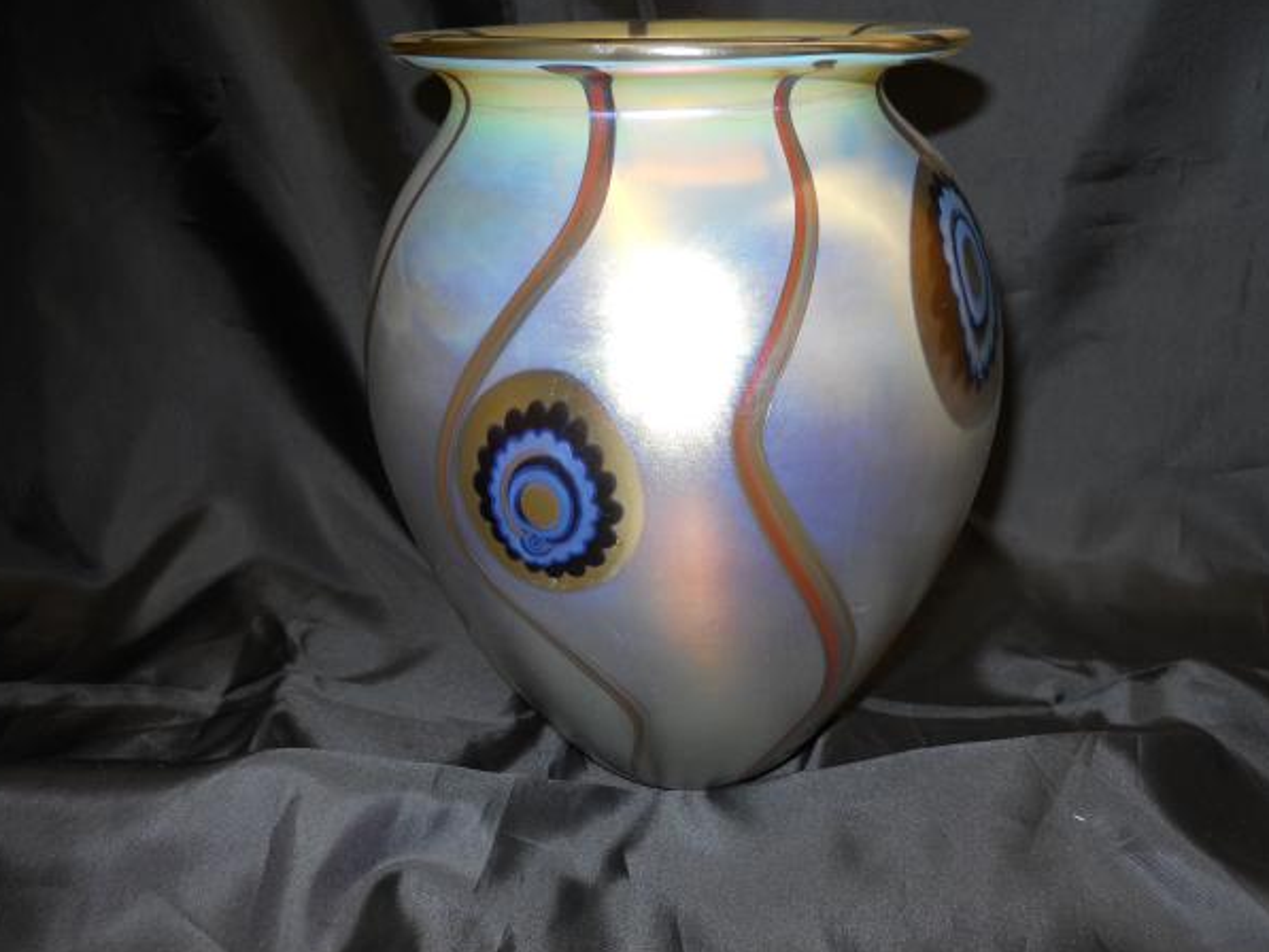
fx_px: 1100
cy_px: 497
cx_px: 650
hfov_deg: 59.9
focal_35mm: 30
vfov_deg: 46.8
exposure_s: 1/25
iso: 80
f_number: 2.7
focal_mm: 5
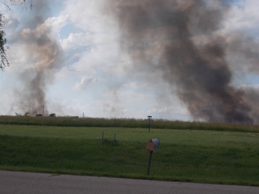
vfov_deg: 22.3
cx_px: 130
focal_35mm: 66
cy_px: 97
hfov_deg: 29.4
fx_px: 494
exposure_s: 1/125
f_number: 13.3
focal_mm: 11.8
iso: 80
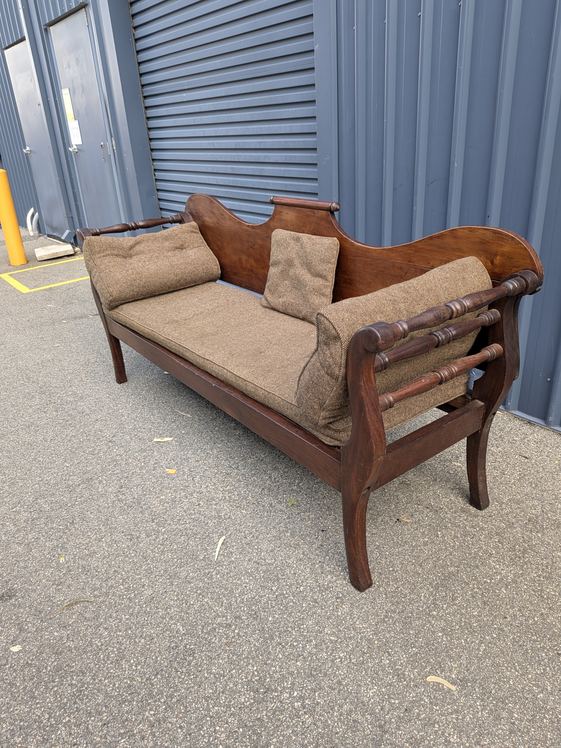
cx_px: 280
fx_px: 519
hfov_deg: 56.8
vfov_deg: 71.6
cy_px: 374
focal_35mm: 24
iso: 45
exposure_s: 1/58.5
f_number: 1.7
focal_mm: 4.53
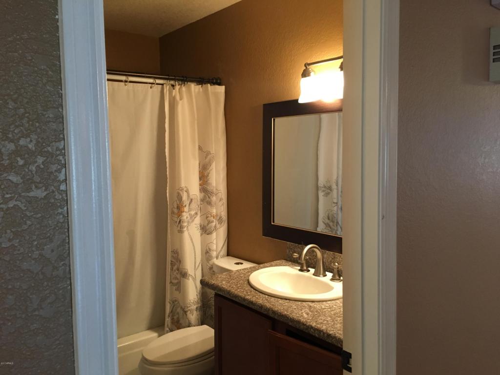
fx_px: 419
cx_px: 250
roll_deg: +0.2
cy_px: 188
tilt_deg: -0.9
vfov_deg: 48.2
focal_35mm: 29
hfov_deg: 61.7
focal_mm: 4.15
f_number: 2.2
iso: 125
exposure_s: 1/30
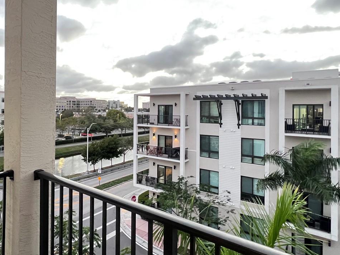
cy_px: 110
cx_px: 137
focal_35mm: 22
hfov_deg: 75.6
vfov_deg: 60.9
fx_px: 216
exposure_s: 1/60
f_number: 1.8
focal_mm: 1.57
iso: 640
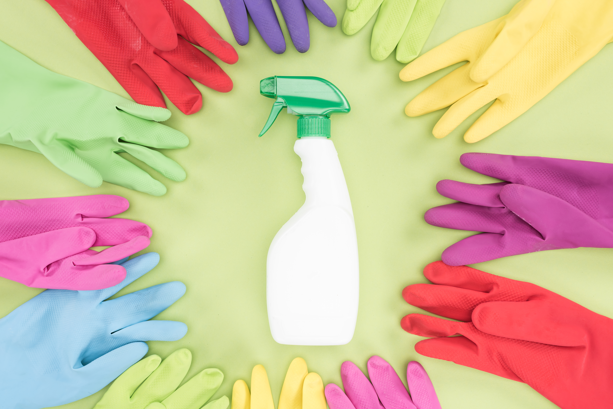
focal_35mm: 36
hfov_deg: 53.1
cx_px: 305
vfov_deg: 36.9
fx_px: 613
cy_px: 206
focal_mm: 35
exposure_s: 1/160
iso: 100
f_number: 9
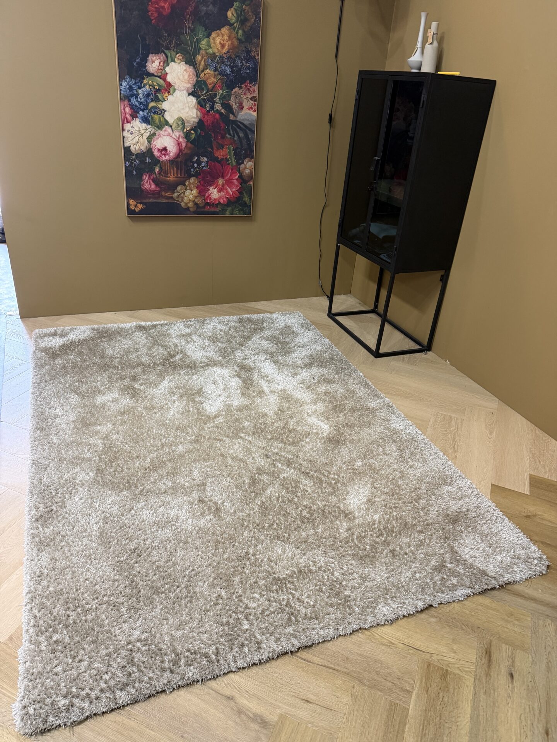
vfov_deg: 71.6
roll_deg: -6.0
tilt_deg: -29.3
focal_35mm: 24
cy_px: 371
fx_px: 515
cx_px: 278
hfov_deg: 56.8
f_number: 1.78
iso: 400
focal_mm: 6.76
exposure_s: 1/50
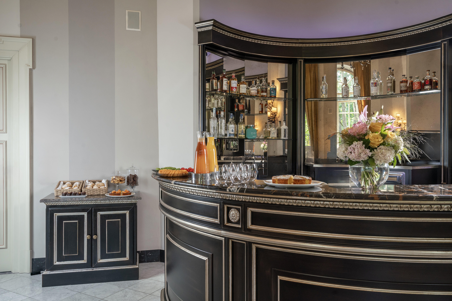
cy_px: 150
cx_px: 226
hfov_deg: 62.8
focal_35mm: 30
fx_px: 370
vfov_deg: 44.3
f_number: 9
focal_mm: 29.5
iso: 1000
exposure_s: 1/40
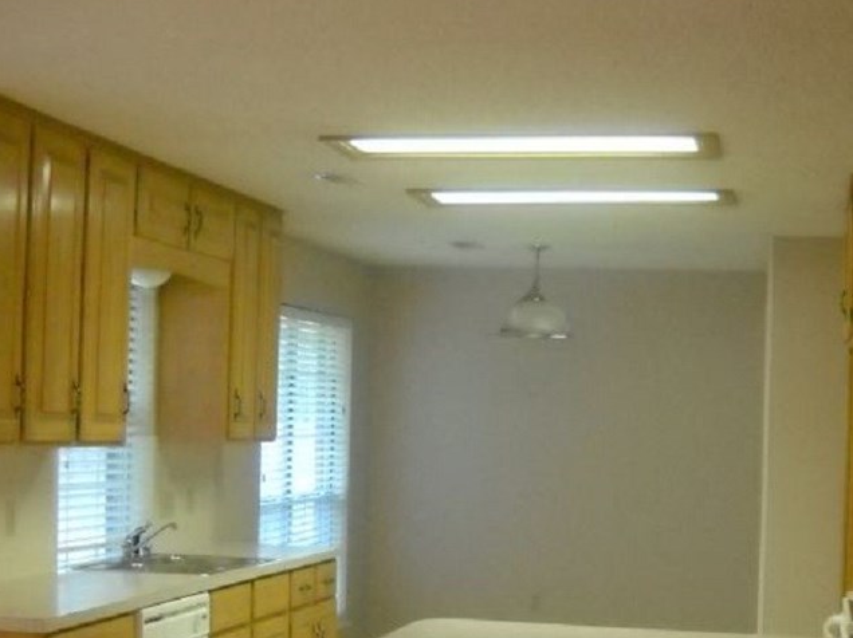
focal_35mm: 66
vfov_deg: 22.0
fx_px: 1625
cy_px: 489
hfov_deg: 29.4
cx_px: 445
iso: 800
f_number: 3.1
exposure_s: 1/76
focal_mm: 6.72
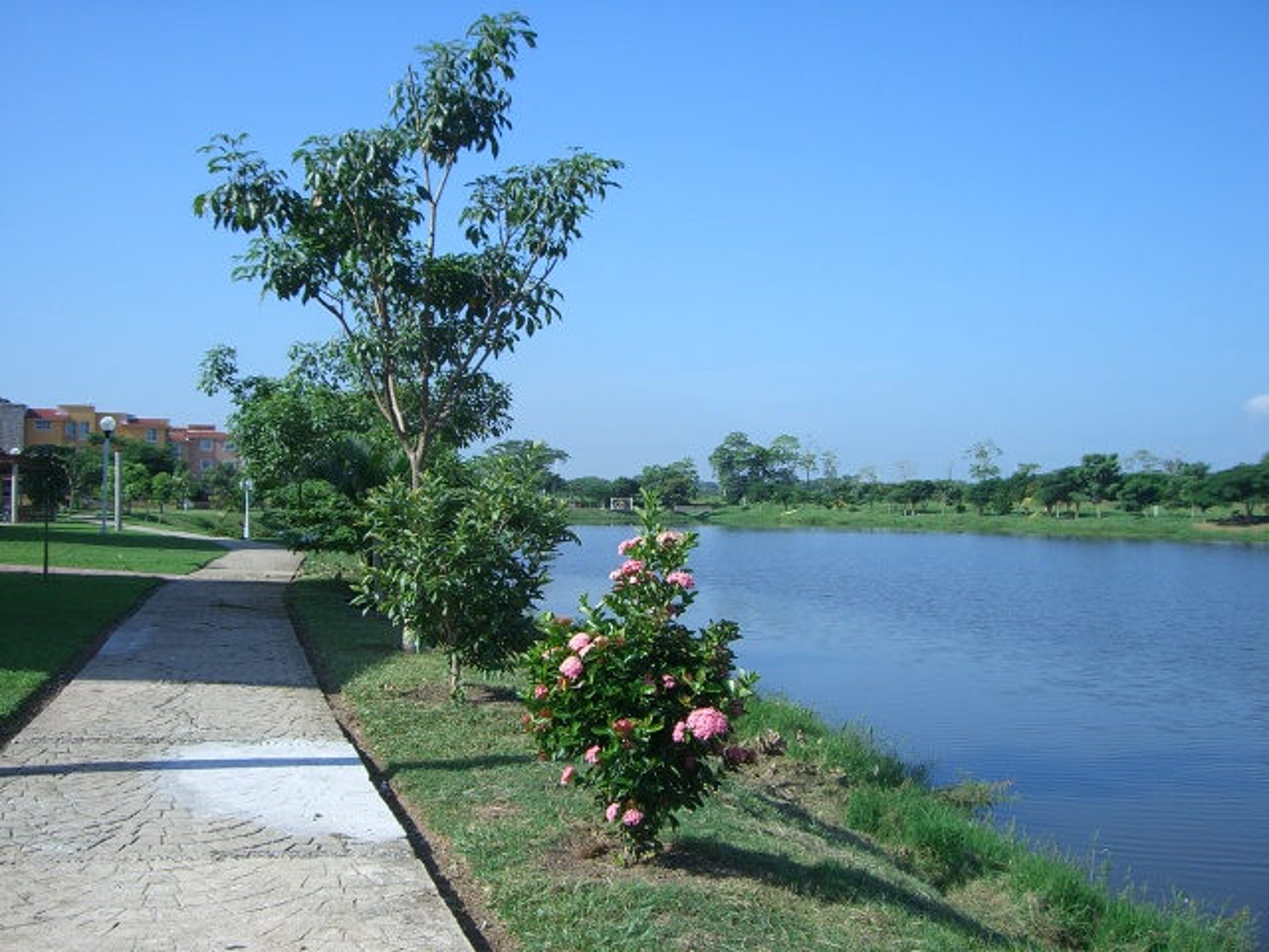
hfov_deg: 49.0
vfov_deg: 37.7
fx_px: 1393
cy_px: 476
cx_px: 634
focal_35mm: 38
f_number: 4.3
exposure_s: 1/500
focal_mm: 6.2
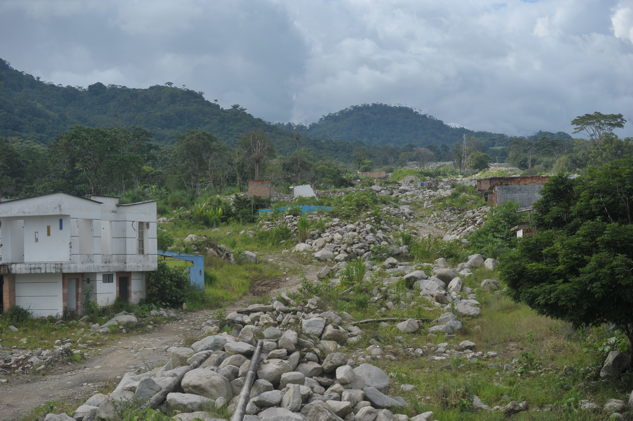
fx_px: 1230
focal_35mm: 70
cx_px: 316
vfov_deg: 19.4
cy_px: 210
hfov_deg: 28.9
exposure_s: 1/8000
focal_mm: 70
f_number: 4
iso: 640
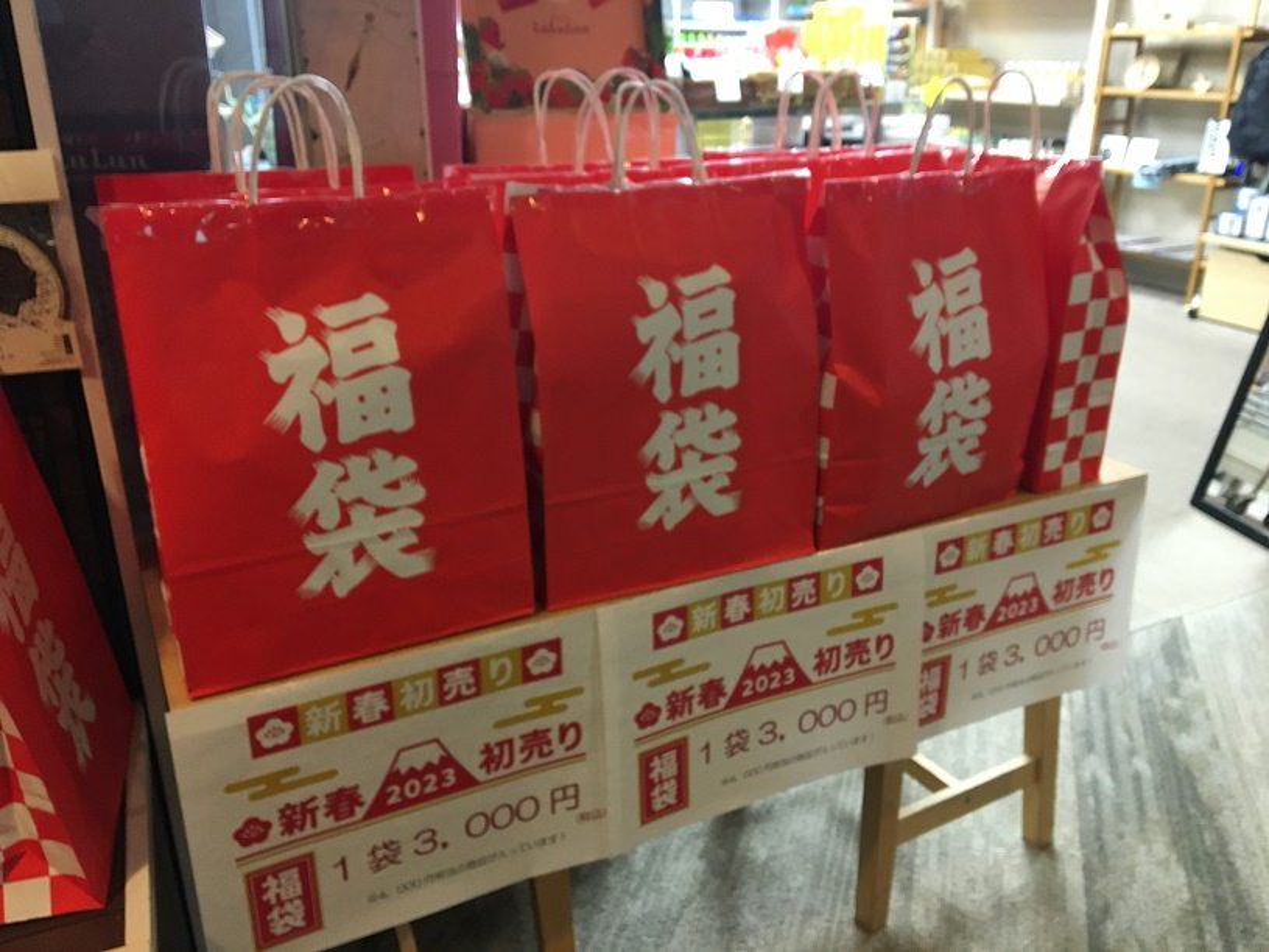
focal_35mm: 29
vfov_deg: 48.2
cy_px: 476
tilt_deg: -22.4
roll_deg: +0.3
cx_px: 634
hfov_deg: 61.7
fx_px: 1063
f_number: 2.2
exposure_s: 1/30
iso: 160
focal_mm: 4.15
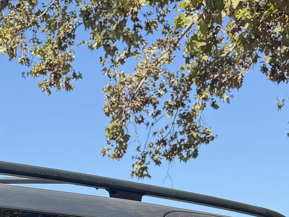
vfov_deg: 11.9
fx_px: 952
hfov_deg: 16.9
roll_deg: +0.5
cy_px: 402
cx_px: -6
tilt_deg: -4.7
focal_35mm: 114
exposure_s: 1/2169
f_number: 1.78
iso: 80
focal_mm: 6.76
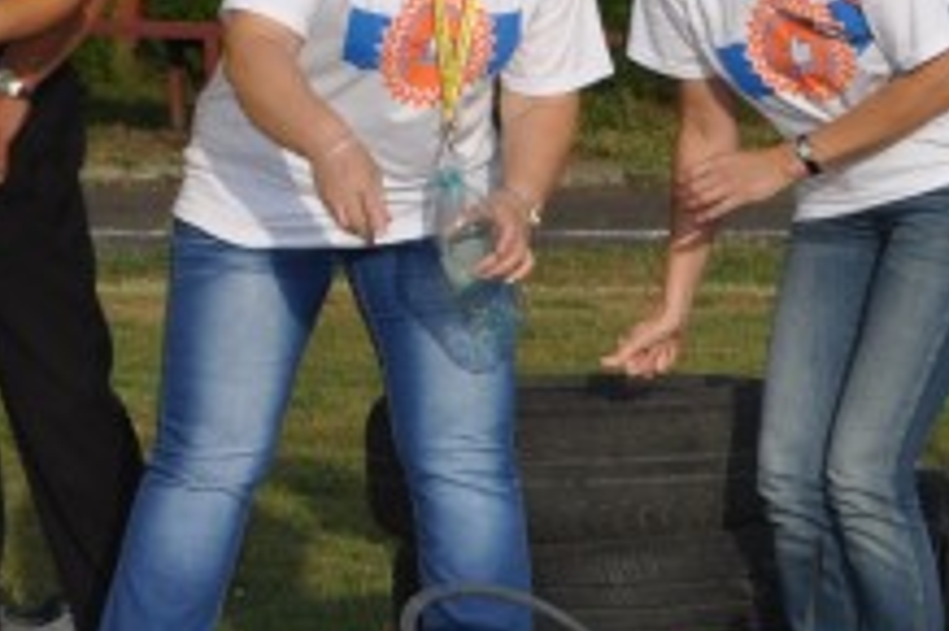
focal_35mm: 261
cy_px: 379
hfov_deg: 7.8
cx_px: 1245
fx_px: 6875
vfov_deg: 5.3
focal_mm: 38
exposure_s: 1/200
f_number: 14
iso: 200
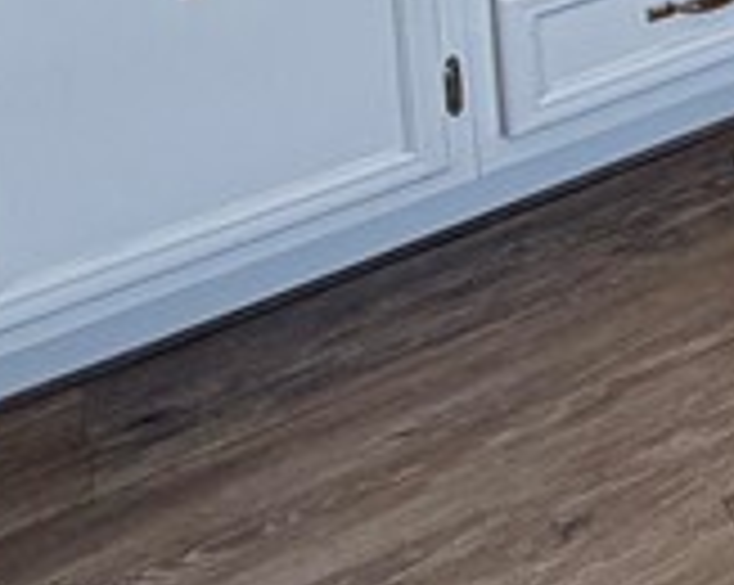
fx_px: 1866
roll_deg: +1.2
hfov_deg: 17.4
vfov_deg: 13.7
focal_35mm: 86
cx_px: 1373
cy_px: -756
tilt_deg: -8.3
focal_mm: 2.22
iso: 64
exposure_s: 1/120
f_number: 2.2
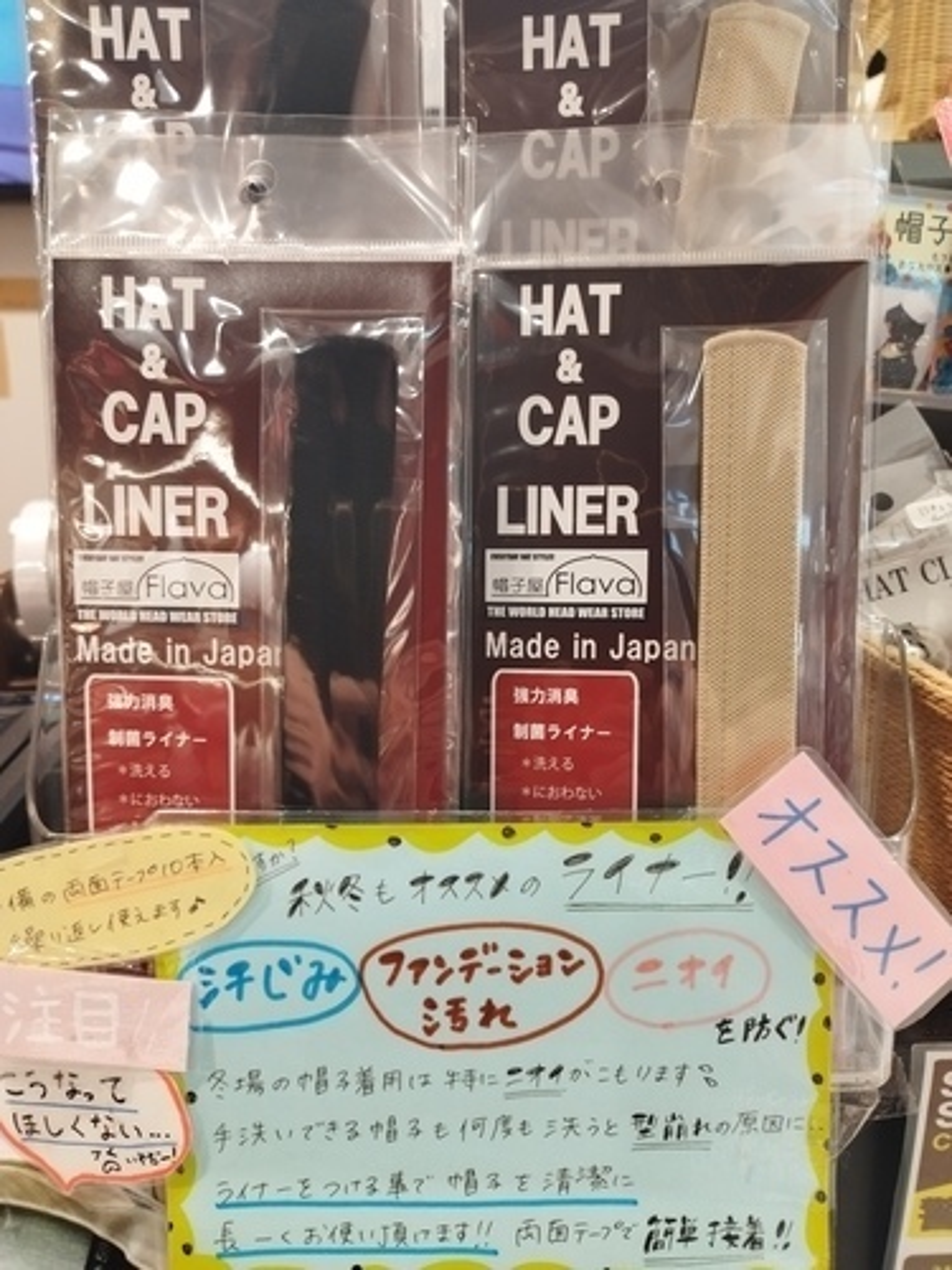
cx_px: 476
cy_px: 635
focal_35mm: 27
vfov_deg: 65.3
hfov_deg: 51.4
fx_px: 990
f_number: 1.79
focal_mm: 4.7
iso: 113
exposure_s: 1/50
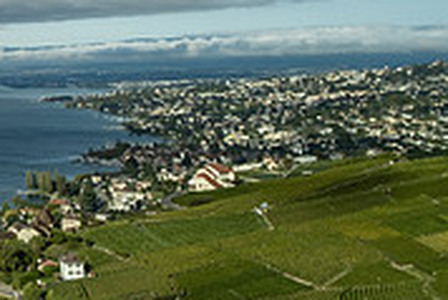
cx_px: -259
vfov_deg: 16.7
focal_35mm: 78
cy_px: -67
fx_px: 971
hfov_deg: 21.1
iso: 160
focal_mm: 16
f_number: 4.5
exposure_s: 1/300
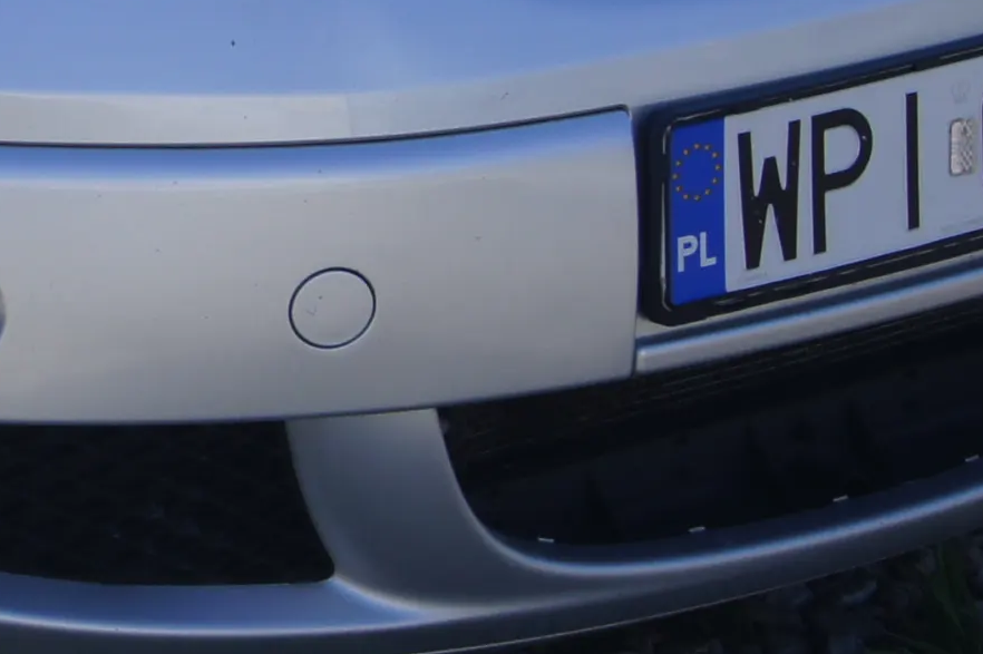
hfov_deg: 10.2
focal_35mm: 196
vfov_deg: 7.0
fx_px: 5349
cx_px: -445
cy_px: -48
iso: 100
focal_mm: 30
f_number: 13
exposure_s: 1/100
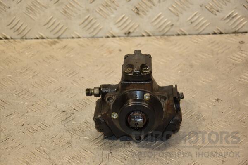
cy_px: 82
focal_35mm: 99
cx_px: 124
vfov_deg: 13.8
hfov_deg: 20.6
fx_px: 682
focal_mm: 66
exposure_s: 1/160
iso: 800
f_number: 5.3
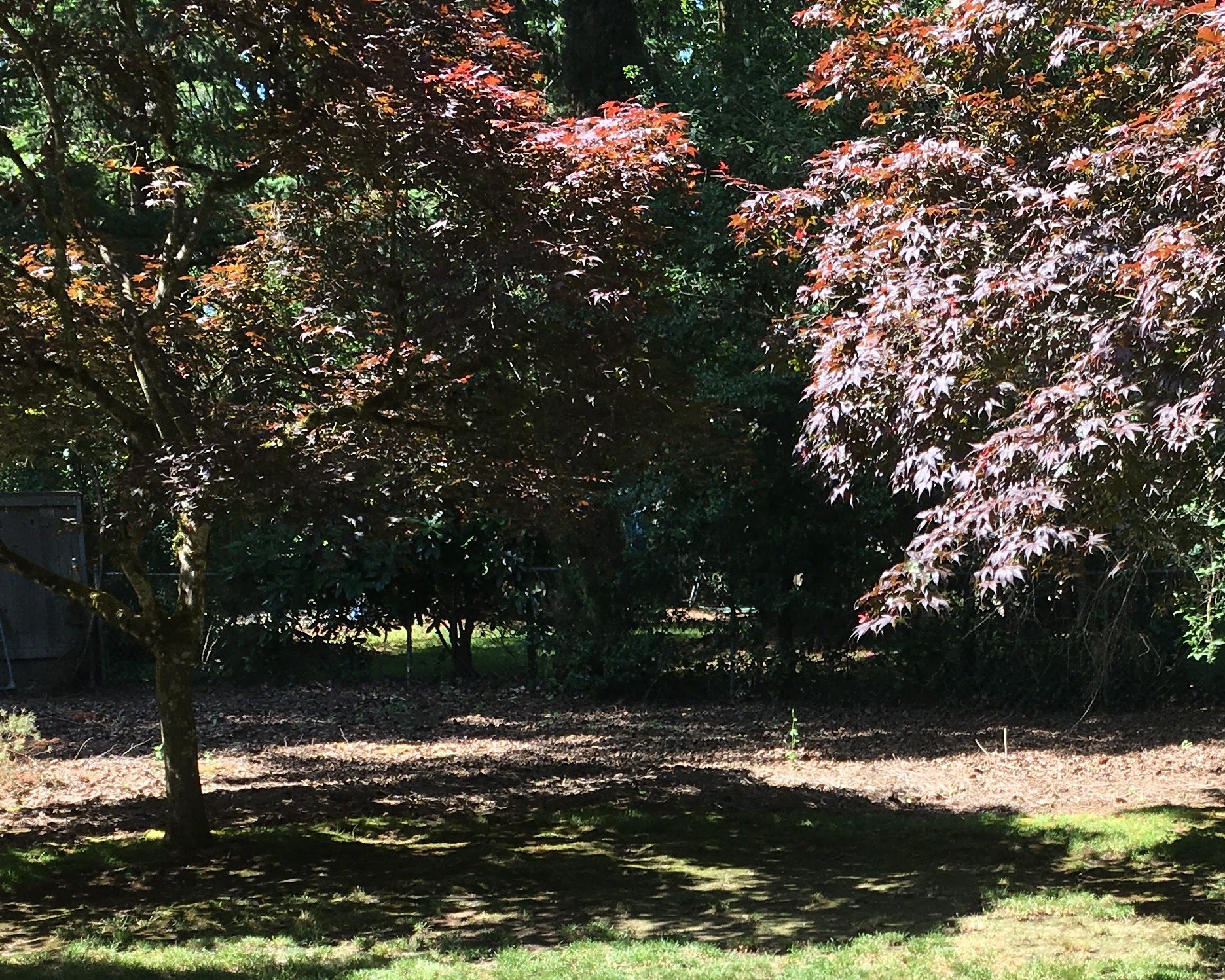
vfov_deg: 24.2
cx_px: 859
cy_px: 907
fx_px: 2212
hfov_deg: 30.6
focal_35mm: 61
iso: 25
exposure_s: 1/337
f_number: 2.2
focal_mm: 4.15
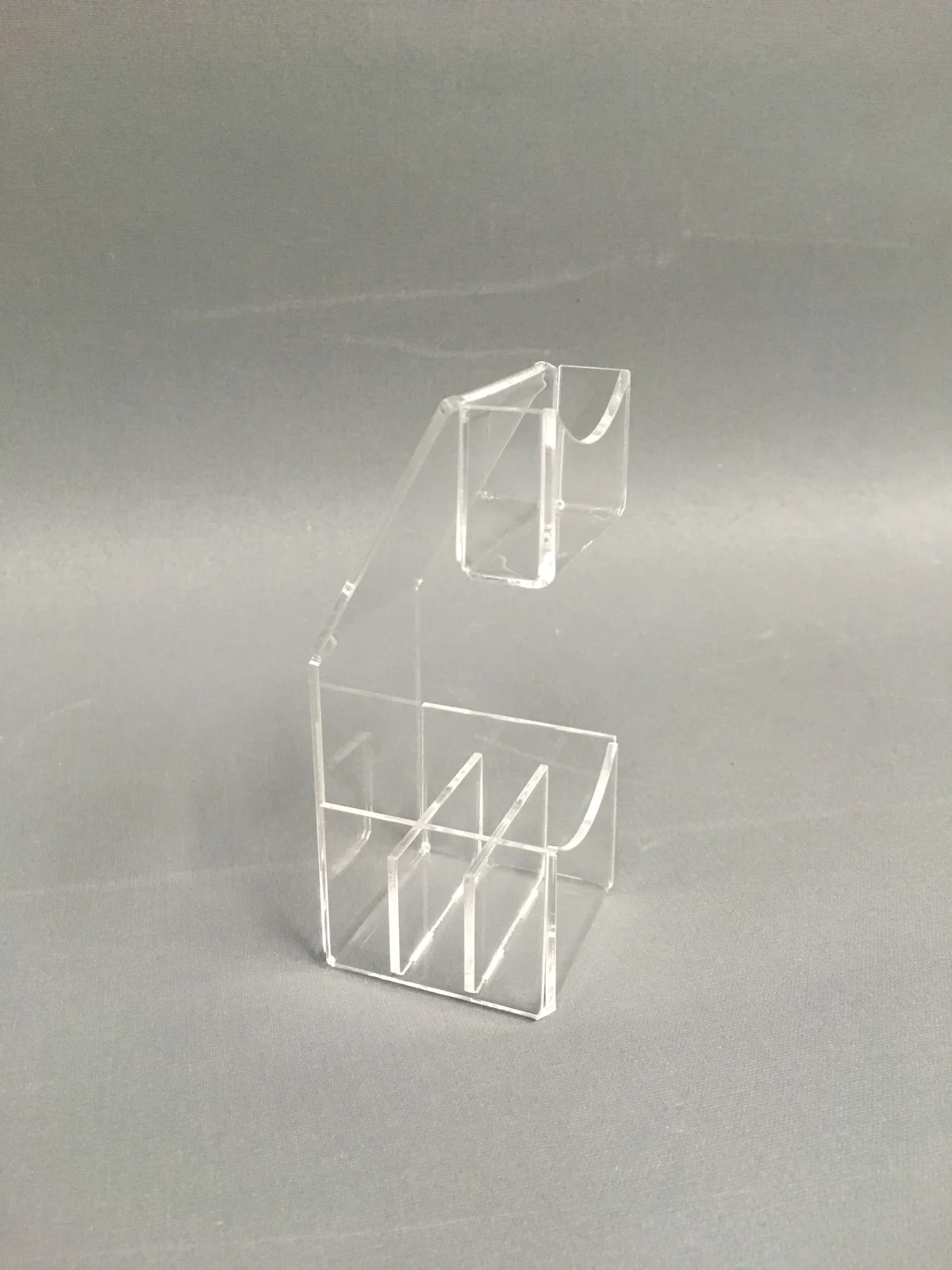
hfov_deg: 48.2
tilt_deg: -22.2
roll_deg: -2.3
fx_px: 1063
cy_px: 635
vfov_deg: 61.7
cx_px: 476
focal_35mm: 29
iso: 200
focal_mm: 4.15
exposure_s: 1/33
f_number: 2.2
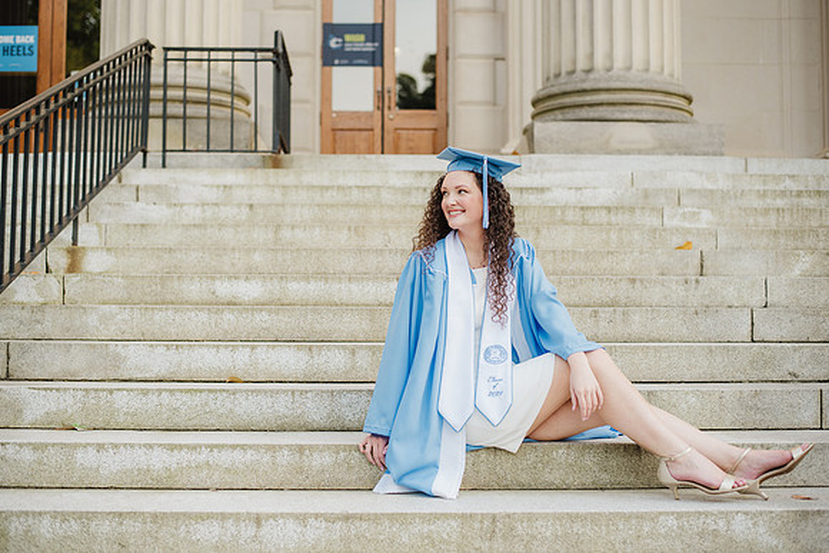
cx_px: 414
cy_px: 276
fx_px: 1152
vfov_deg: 27.0
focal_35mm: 50
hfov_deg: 39.6
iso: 200
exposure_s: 1/500
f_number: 2.5
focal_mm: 50
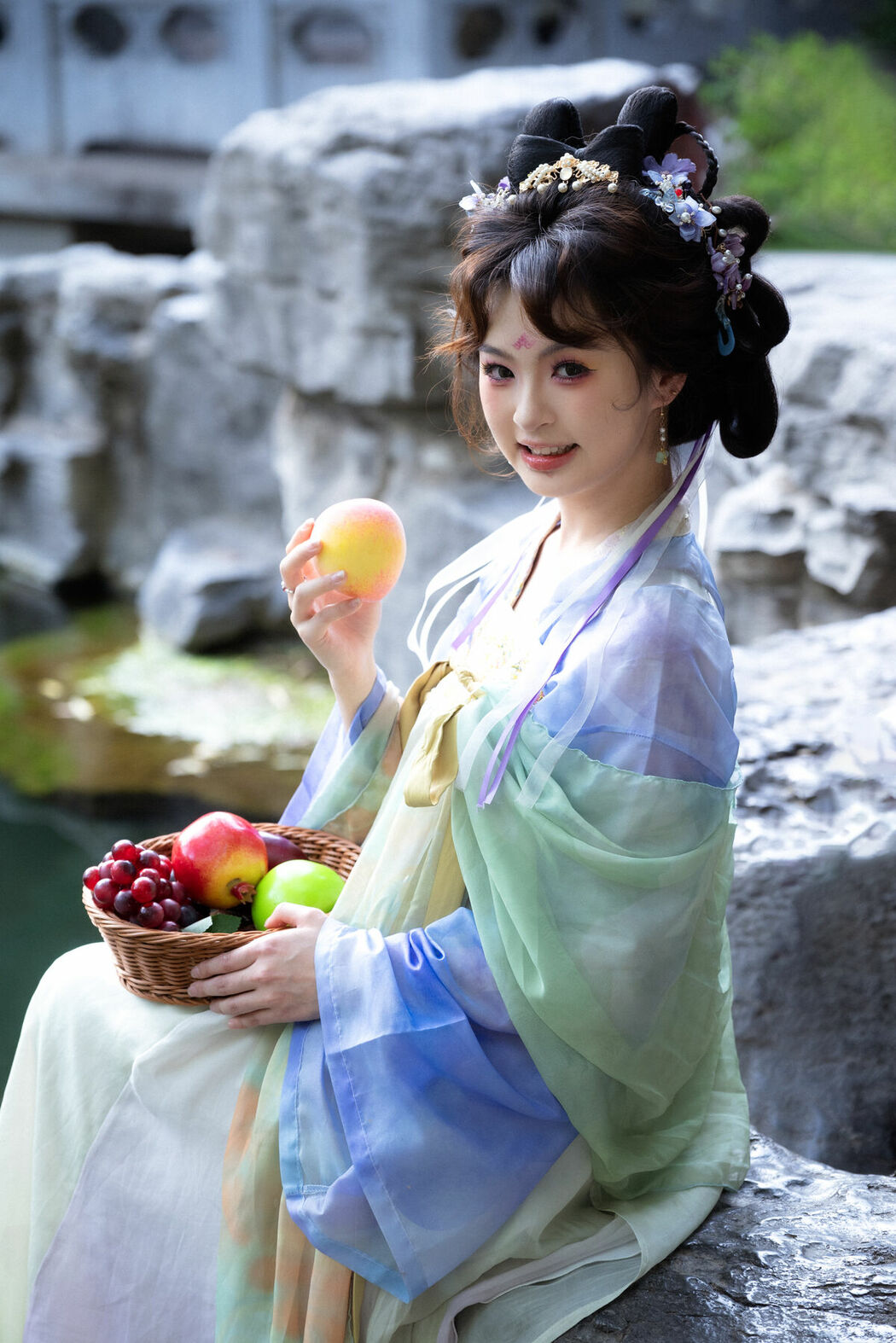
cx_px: 448
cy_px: 672
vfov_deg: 21.9
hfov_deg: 14.7
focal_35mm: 93
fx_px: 3470
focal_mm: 93
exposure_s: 1/200
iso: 640
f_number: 4
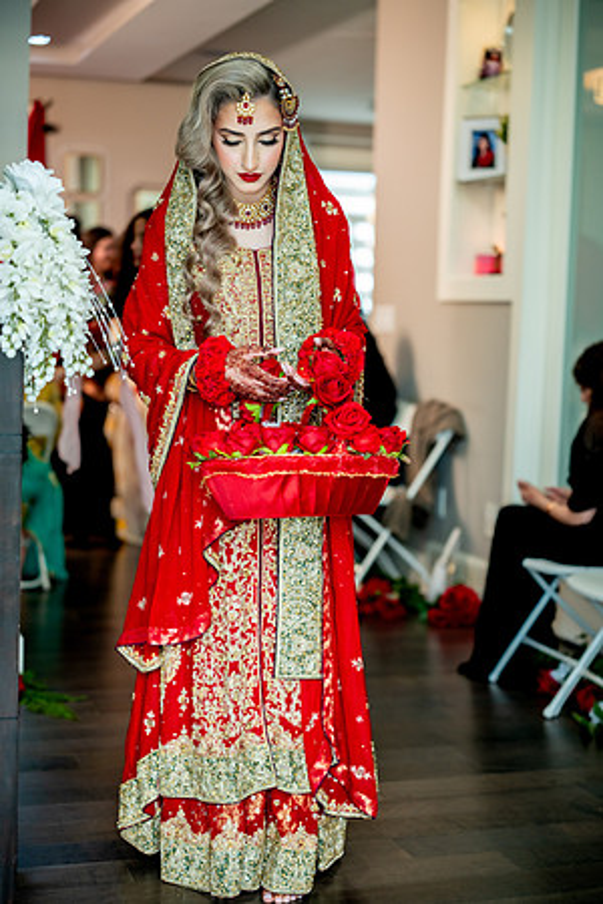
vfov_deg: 33.9
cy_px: 452
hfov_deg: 23.0
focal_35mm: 59
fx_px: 1482
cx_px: 302
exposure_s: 1/200
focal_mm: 59
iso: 800
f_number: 2
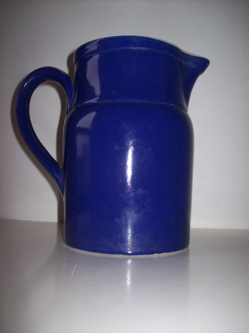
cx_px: 124
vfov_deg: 51.4
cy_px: 166
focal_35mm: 36
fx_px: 345
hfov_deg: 39.6
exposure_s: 1/64
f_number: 2.7
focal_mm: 6
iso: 80
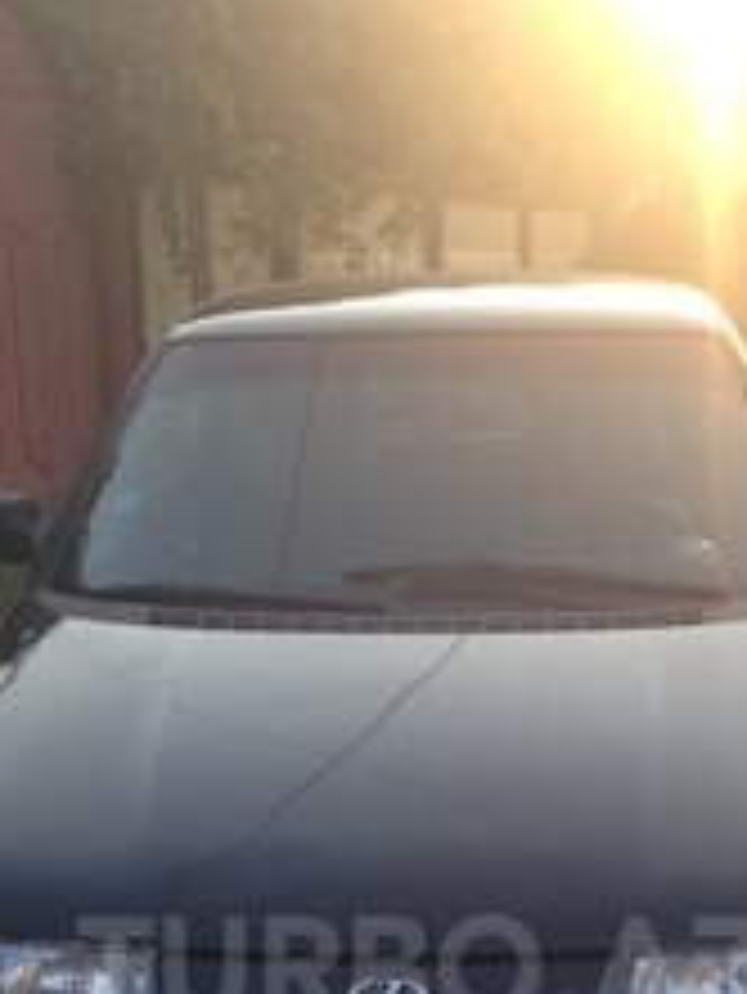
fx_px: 2127
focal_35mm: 74
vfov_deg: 25.2
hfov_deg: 19.9
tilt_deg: -14.7
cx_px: 423
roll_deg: -0.6
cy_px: 967
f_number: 2.4
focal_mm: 4.12
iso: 50
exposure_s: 1/275
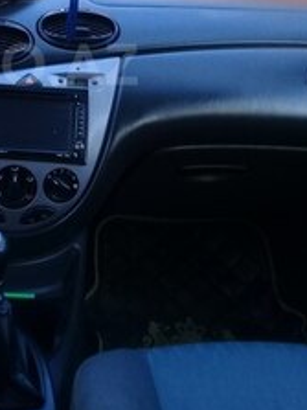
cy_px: 64
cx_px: -4
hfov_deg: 20.6
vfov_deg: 27.4
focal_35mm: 69
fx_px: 817
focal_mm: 3.3
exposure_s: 1/33
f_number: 2.2
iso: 64
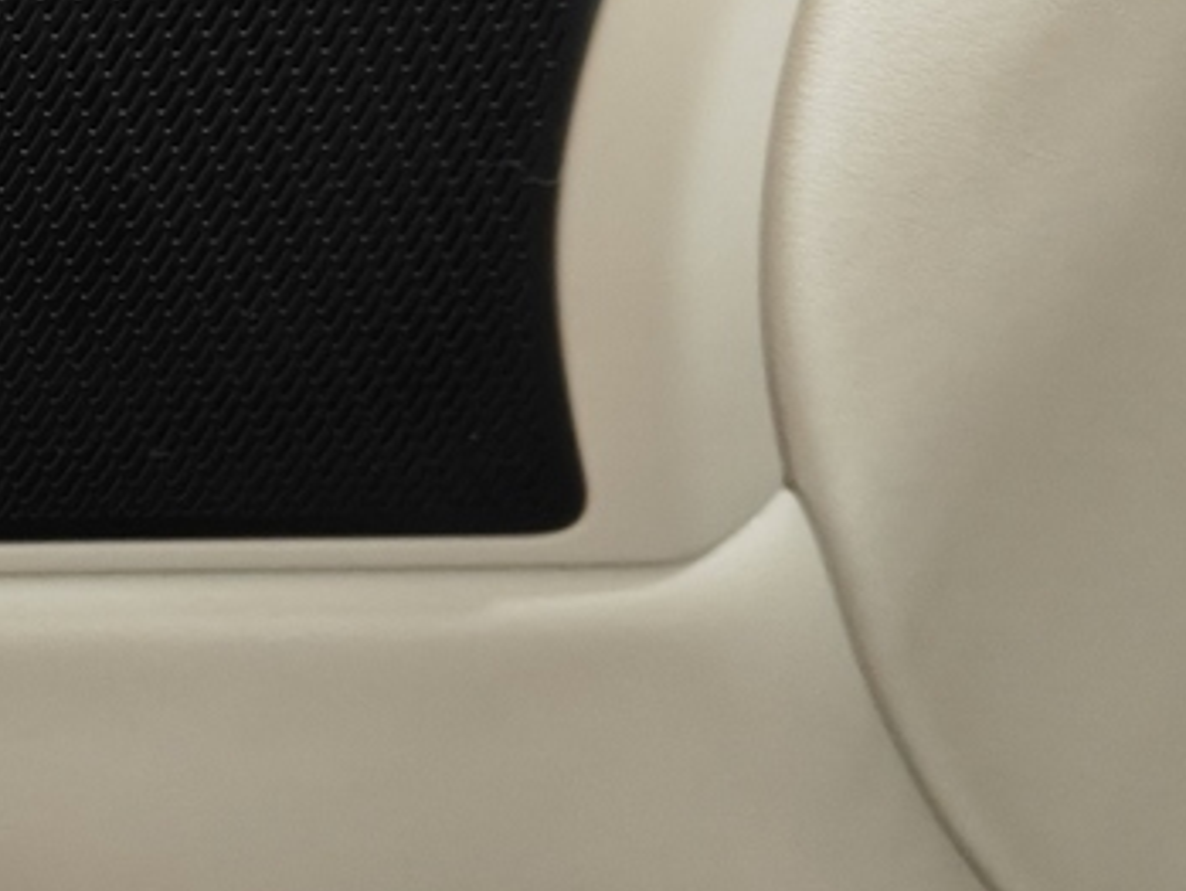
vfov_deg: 14.9
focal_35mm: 99
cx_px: -642
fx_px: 3393
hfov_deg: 17.6
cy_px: 194
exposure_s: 1/46
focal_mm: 5.59
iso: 250
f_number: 1.8
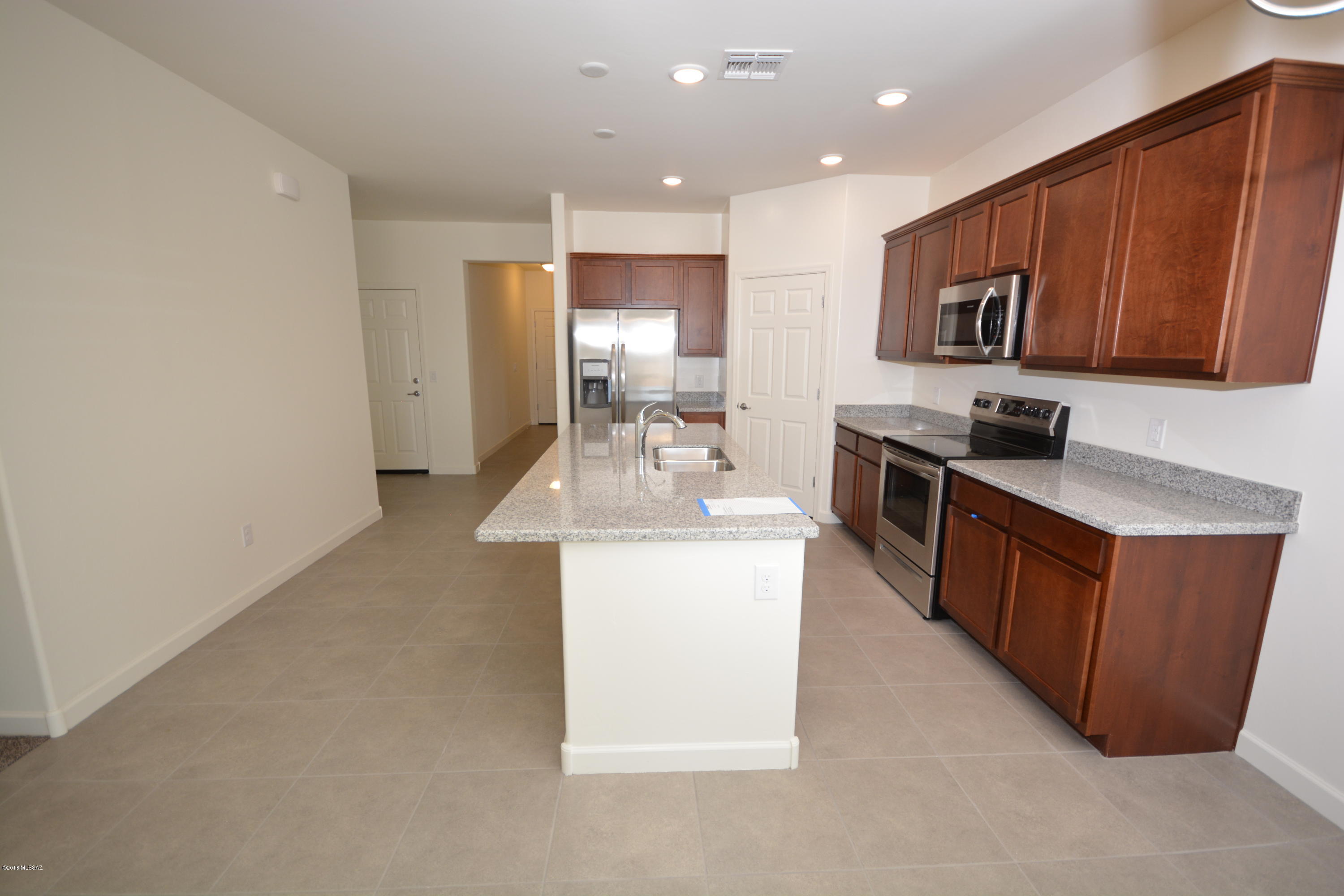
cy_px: 448
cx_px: 672
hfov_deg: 100.4
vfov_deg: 77.3
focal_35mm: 15
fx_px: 560
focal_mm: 10
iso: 320
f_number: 4
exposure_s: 1/60
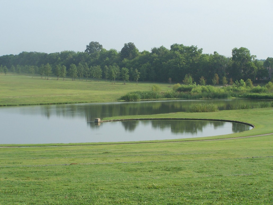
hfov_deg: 20.9
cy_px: 102
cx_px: 136
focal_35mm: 94
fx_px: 742
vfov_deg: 15.7
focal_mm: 15.6
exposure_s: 1/750
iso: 80
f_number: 3.2
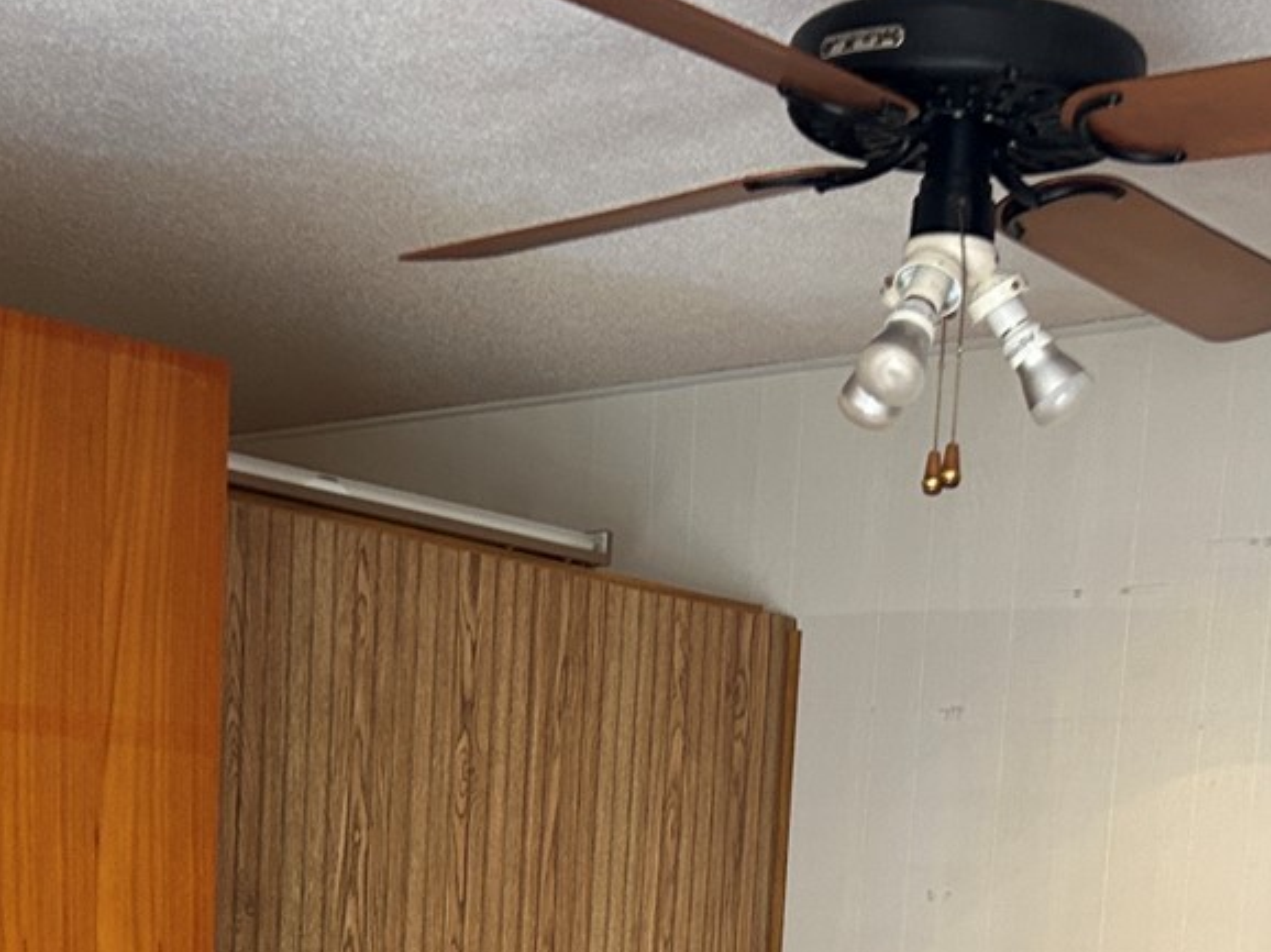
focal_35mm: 72
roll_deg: -3.5
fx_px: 2643
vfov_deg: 19.1
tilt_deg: -6.7
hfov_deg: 27.0
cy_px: 1196
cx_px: 695
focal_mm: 5.7
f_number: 1.5
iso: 200
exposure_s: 1/60
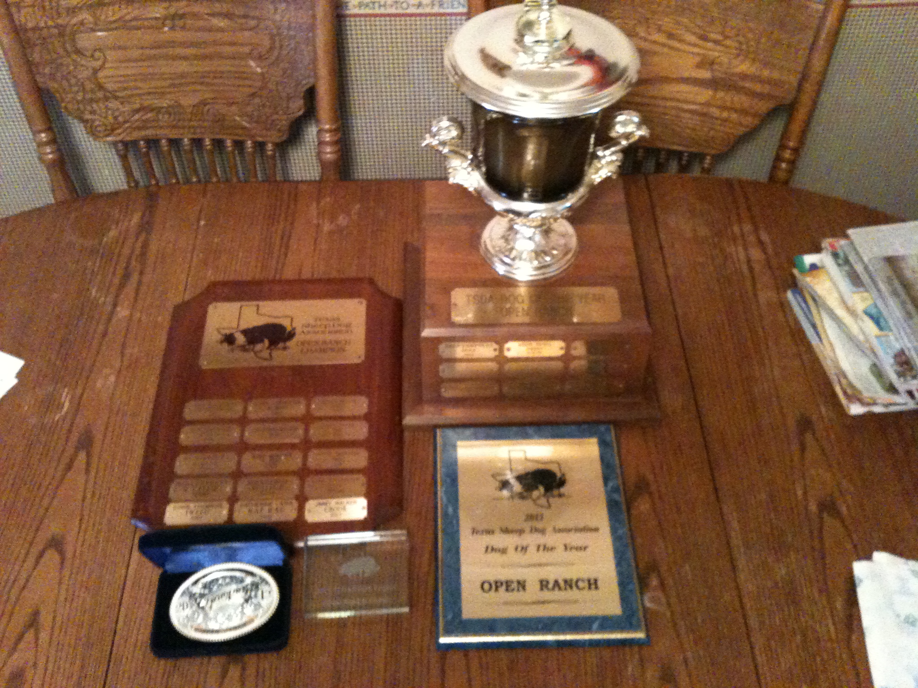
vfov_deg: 40.7
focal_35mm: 35
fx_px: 928
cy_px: 344
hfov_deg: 52.6
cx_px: 459
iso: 640
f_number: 2.8
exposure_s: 1/10
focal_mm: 3.85
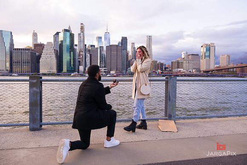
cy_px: 82
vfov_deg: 49.6
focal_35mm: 26
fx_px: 178
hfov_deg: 69.4
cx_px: 124
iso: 250
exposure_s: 1/200
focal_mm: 26
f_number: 4
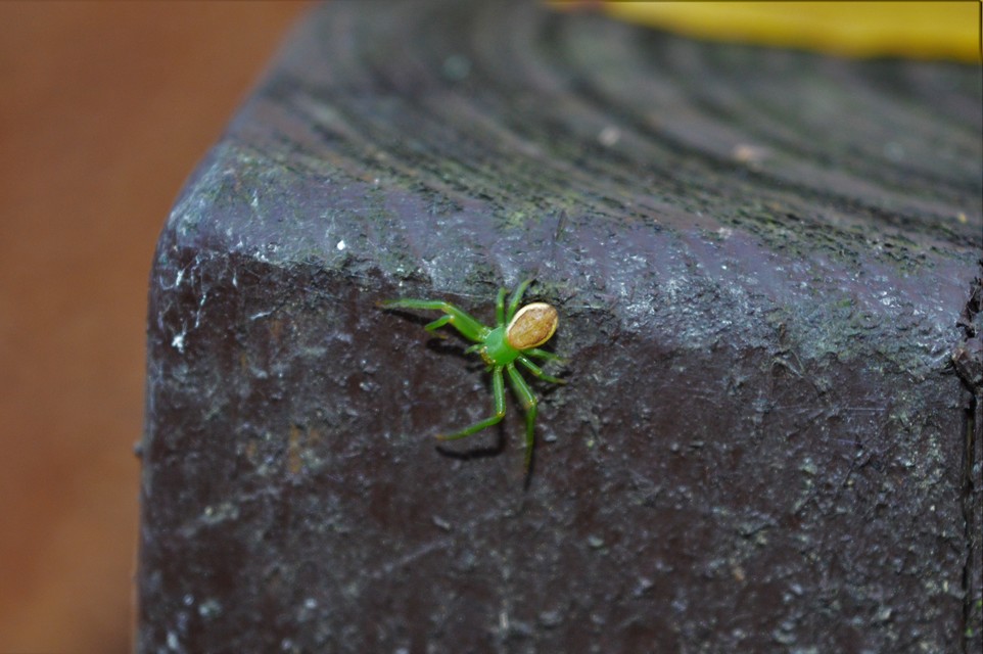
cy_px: 327
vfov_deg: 18.2
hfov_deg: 27.0
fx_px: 2046
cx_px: 492
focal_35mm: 75
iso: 1100
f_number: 5.6
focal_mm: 50
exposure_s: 1/60
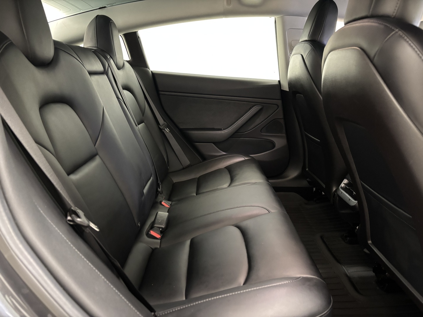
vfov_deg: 53.1
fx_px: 318
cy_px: 158
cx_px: 212
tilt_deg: -14.6
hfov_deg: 67.3
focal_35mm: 26
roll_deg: -0.4
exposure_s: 1/15
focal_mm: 5.96
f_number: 1.6
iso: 1250
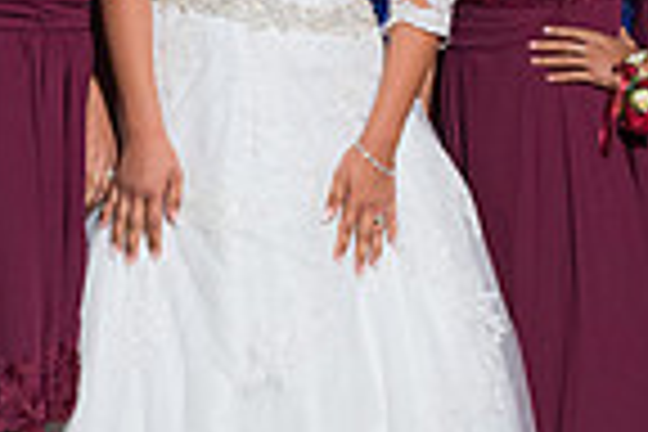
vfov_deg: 9.5
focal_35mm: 144
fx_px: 2592
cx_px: 118
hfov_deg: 14.2
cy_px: 8
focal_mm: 32
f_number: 3.5
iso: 1600
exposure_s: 1/125
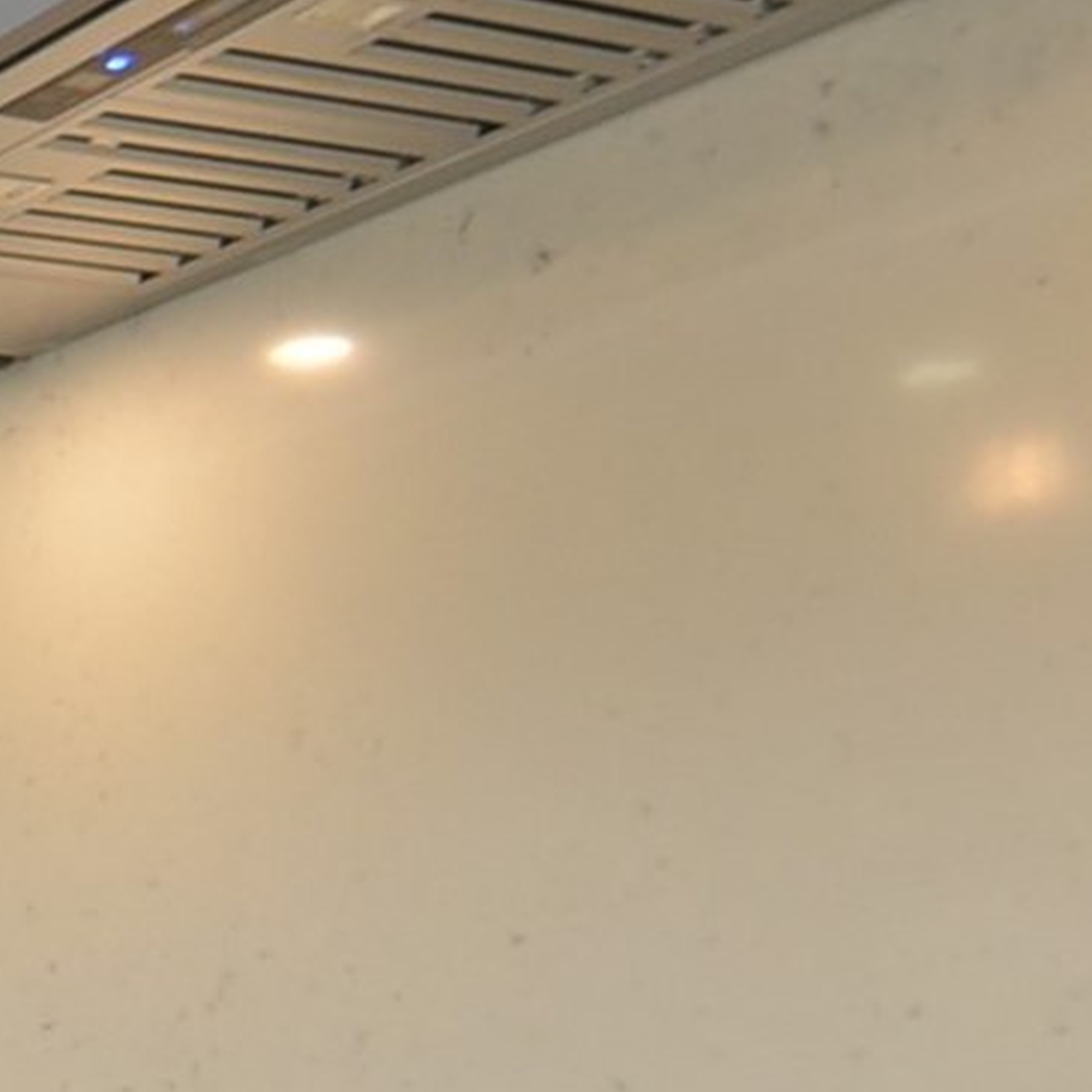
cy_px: 1222
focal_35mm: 76
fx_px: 2712
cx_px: -1022
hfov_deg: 17.3
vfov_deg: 21.5
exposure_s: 1/60
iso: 320
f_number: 5.6
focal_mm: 10
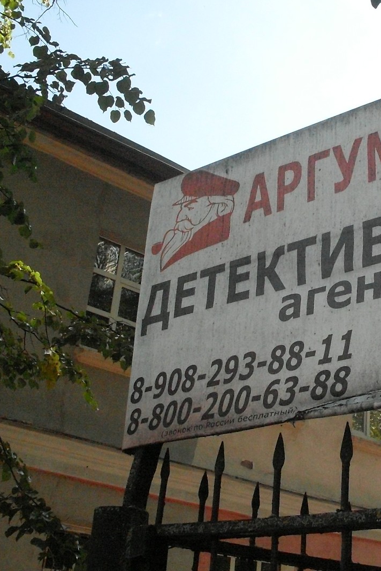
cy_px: 284
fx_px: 842
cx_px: 350
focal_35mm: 53
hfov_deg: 24.7
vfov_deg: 37.5
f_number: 8.4
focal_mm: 6.3
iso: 400
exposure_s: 1/350
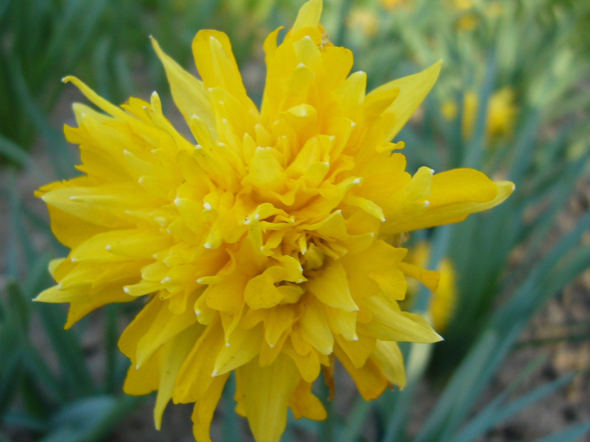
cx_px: 299
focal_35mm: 44
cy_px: 244
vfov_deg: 32.8
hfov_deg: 42.9
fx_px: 750
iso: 80
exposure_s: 1/160
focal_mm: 5.8
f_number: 2.8
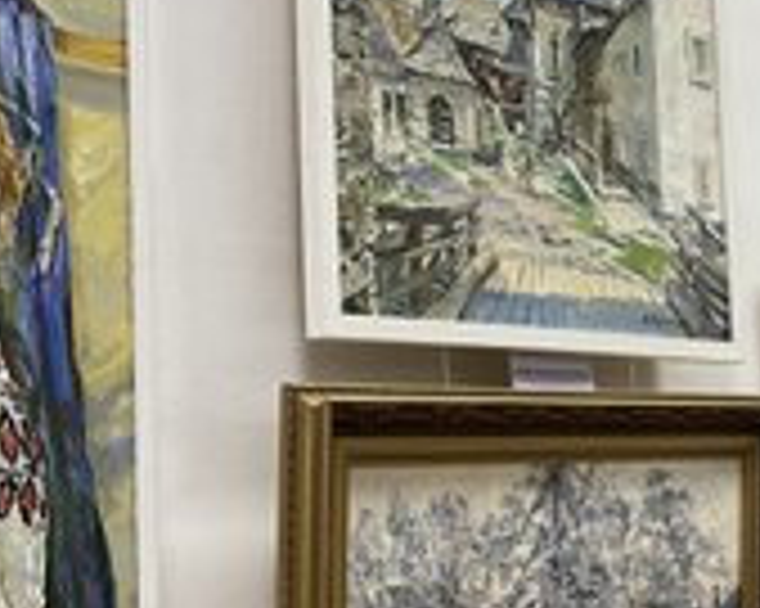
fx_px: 1349
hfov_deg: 30.4
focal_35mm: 60
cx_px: 108
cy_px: 392
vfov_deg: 25.3
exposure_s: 1/50
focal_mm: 4.2
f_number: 1.6
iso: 320
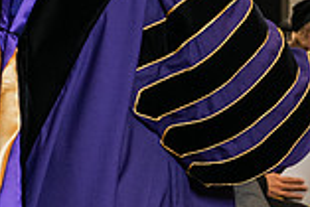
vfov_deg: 6.0
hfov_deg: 8.9
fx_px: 1974
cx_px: 353
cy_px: 23
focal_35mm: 229
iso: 2500
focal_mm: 62
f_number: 5
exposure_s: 1/200
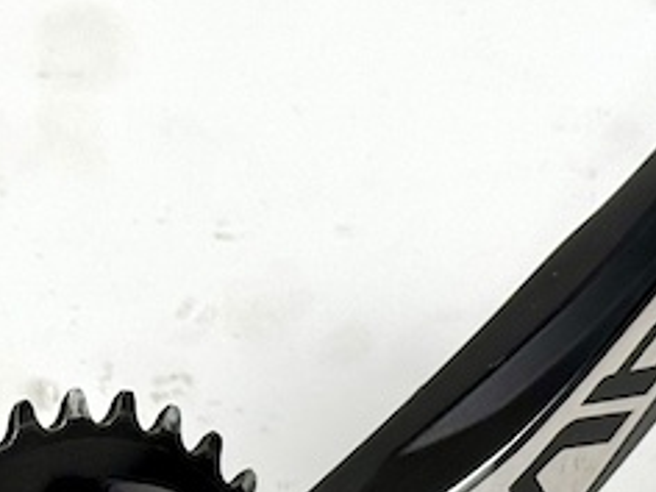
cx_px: -156
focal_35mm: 163
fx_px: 3089
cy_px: 798
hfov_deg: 11.8
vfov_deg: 8.8
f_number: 1.78
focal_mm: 6.76
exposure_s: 1/242
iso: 64
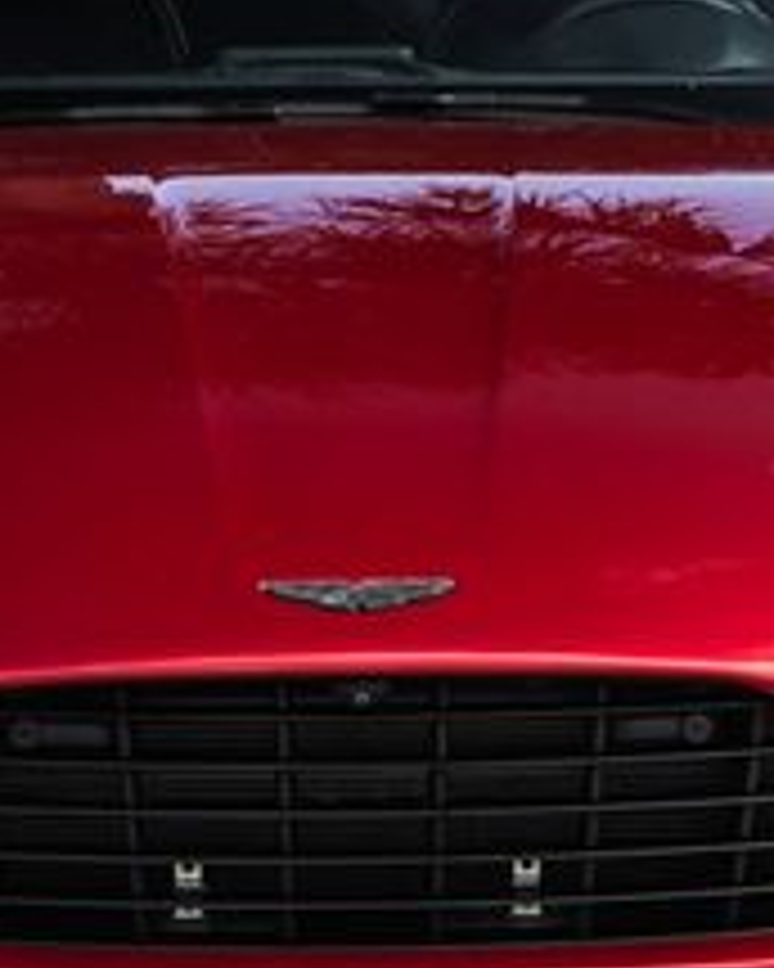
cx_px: 331
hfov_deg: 6.8
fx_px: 6500
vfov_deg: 8.5
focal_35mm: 227
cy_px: 207
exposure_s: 1/100
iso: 200
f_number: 8
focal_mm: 47
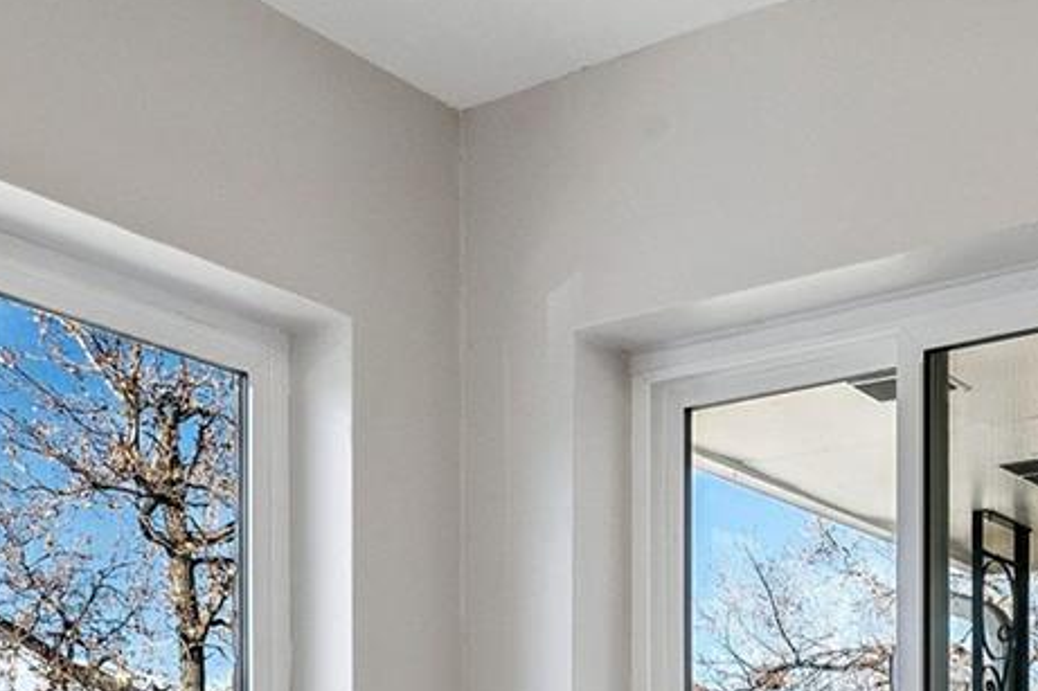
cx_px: 838
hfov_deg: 32.9
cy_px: 896
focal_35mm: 59
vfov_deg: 20.9
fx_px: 1700
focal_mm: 17
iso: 400
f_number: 10
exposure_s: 1/160
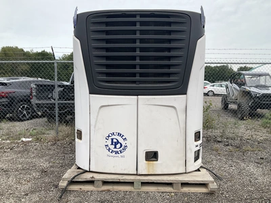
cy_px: 102
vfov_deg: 48.2
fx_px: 227
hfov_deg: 61.7
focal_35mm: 29
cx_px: 136
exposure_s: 1/1626
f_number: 1.8
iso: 25
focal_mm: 3
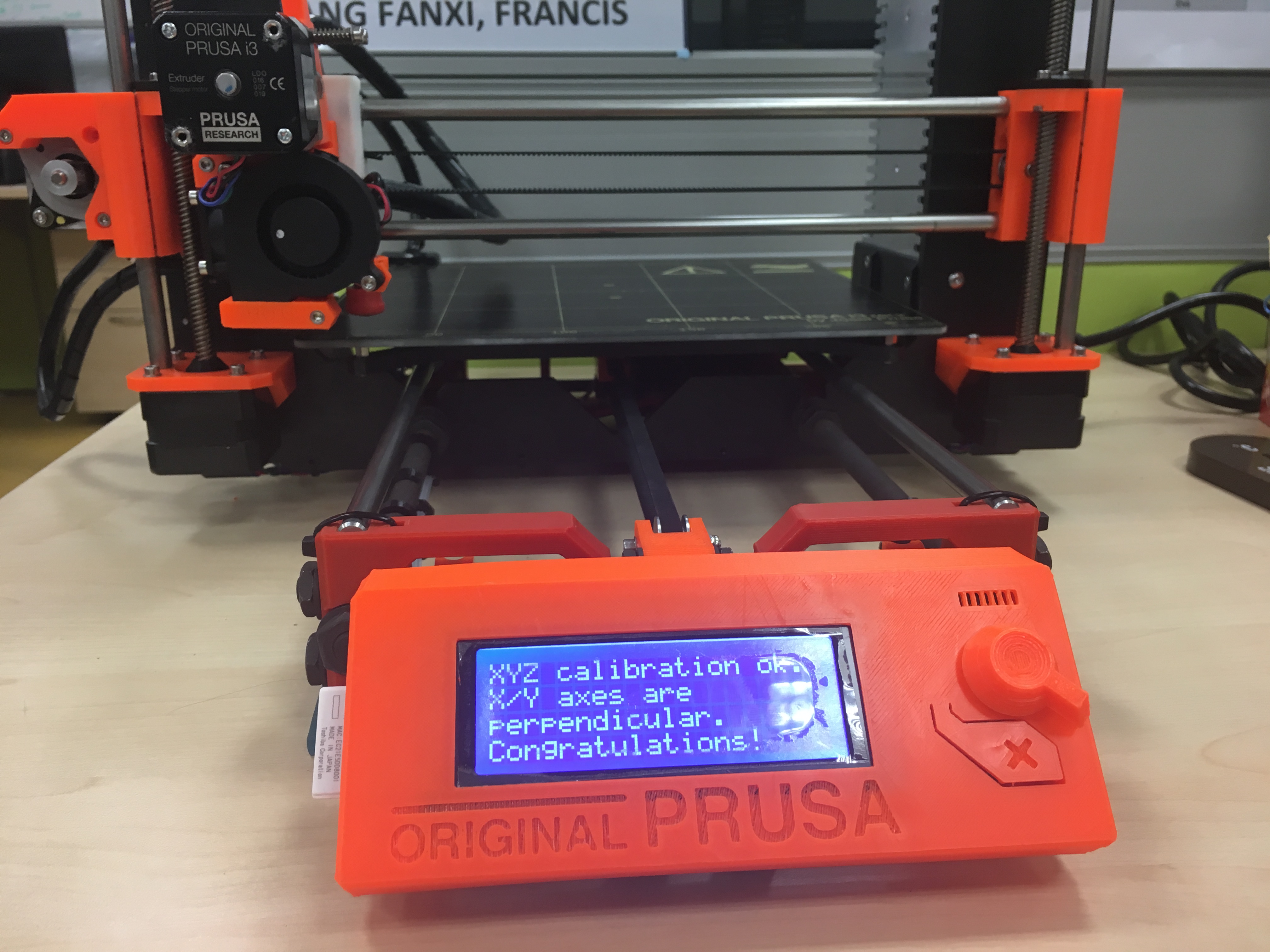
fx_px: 1064
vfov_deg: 48.2
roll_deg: +0.5
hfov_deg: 61.7
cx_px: 635
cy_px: 476
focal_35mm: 29
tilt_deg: -16.1
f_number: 2.2
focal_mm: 4.15
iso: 64
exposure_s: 1/33
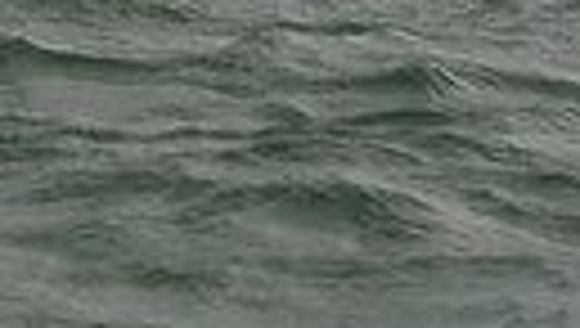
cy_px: -791
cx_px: -250
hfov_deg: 4.2
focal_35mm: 517
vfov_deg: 2.3
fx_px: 7963
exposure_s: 1/640
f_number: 5.6
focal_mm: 110
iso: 250
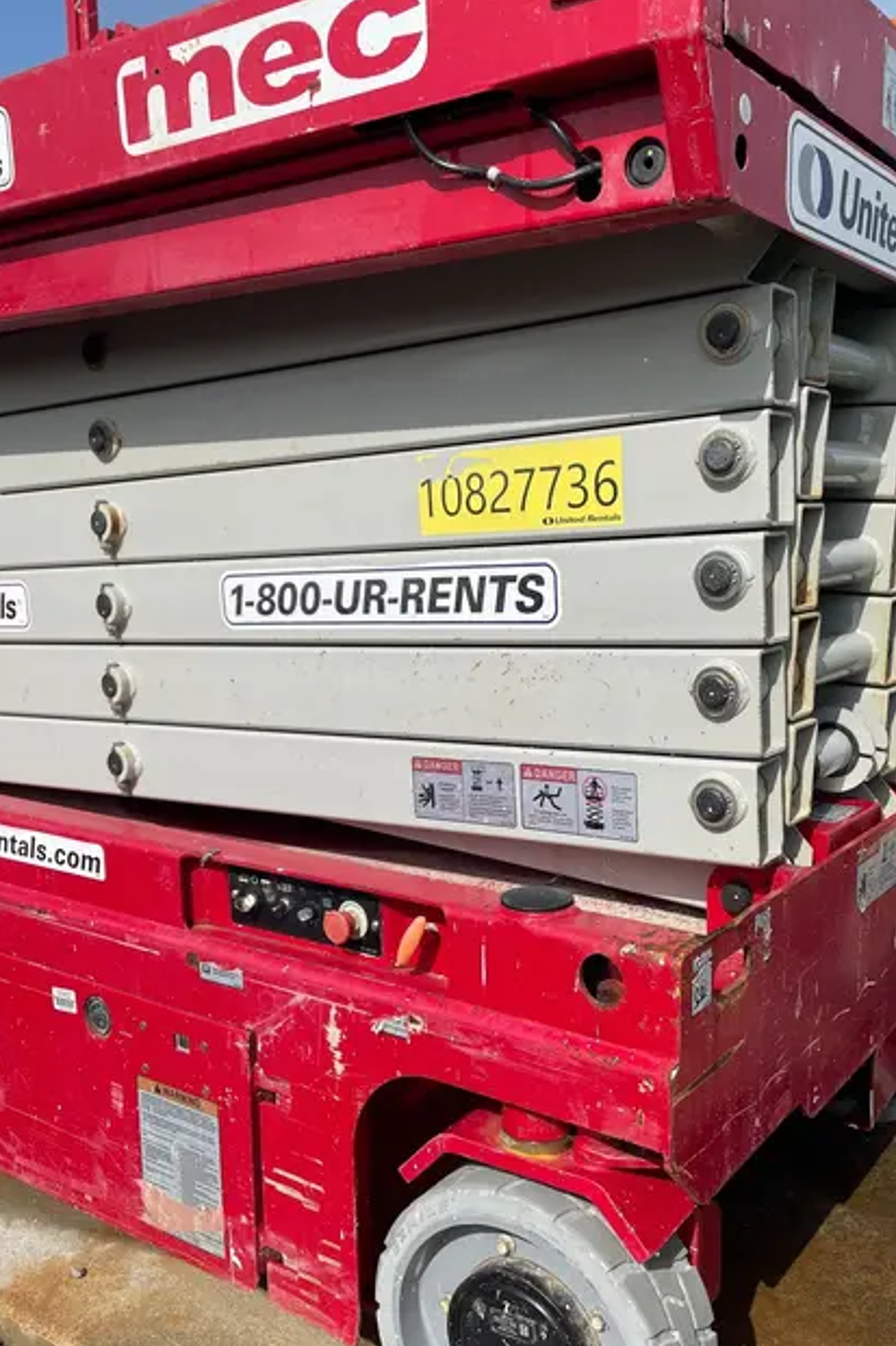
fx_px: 1195
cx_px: 521
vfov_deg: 58.7
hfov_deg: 41.0
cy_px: 724
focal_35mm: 32
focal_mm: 4.2
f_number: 1.6
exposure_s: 1/5291
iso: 32
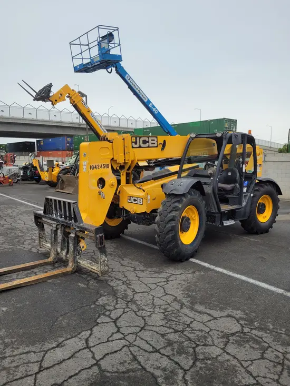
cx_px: 145
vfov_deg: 67.3
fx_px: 290
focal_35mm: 26
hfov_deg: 53.1
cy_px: 193
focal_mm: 5.4
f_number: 1.8
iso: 40
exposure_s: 1/329
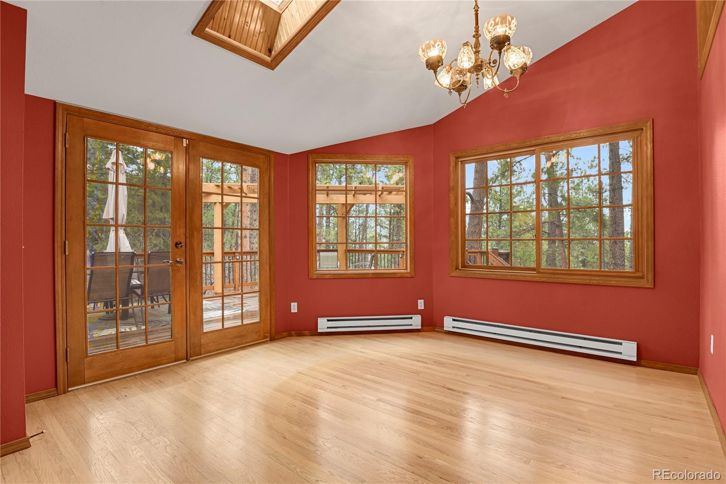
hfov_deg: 93.3
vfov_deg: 70.4
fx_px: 343
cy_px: 242
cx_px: 363
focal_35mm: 17
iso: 250
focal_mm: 17
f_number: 8
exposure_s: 3
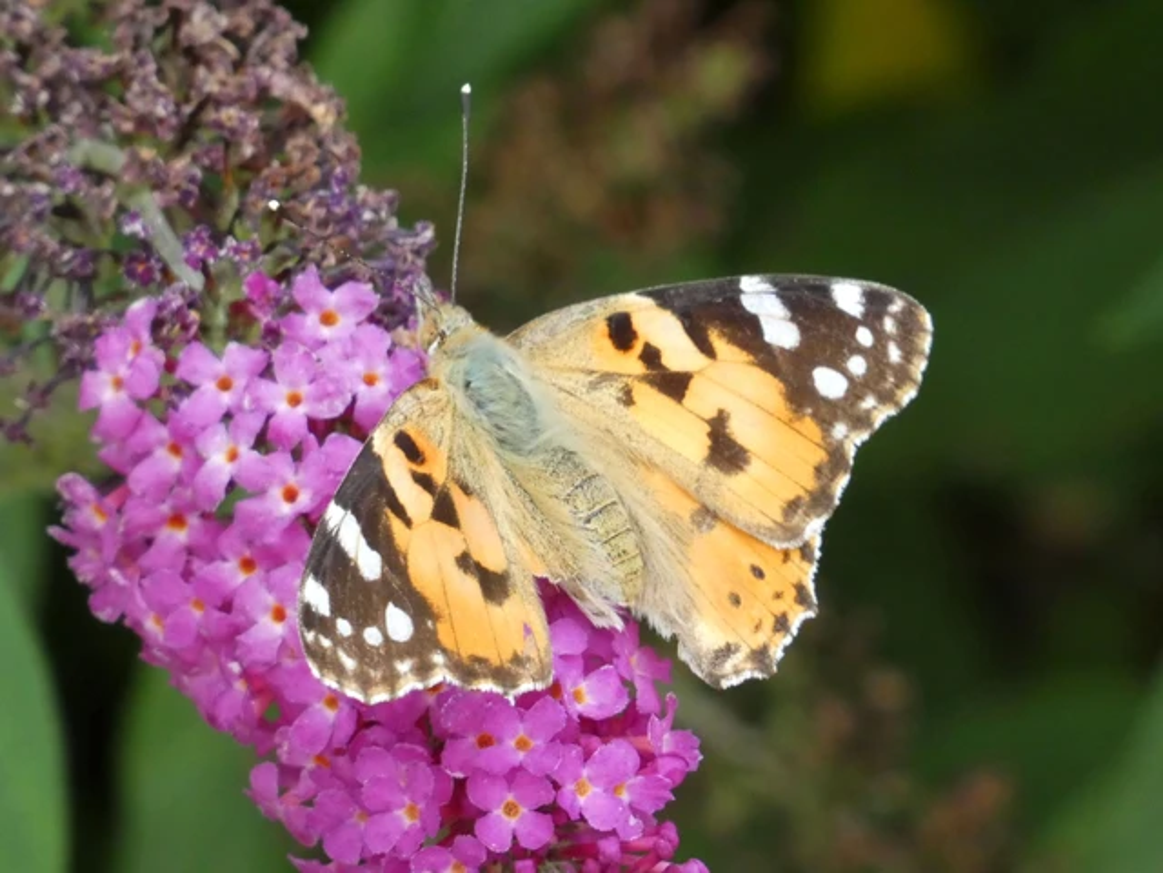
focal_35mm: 484
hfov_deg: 4.1
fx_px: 16261
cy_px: 436
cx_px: 582
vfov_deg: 3.1
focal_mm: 86.7
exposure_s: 1/100
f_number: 7.1
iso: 640
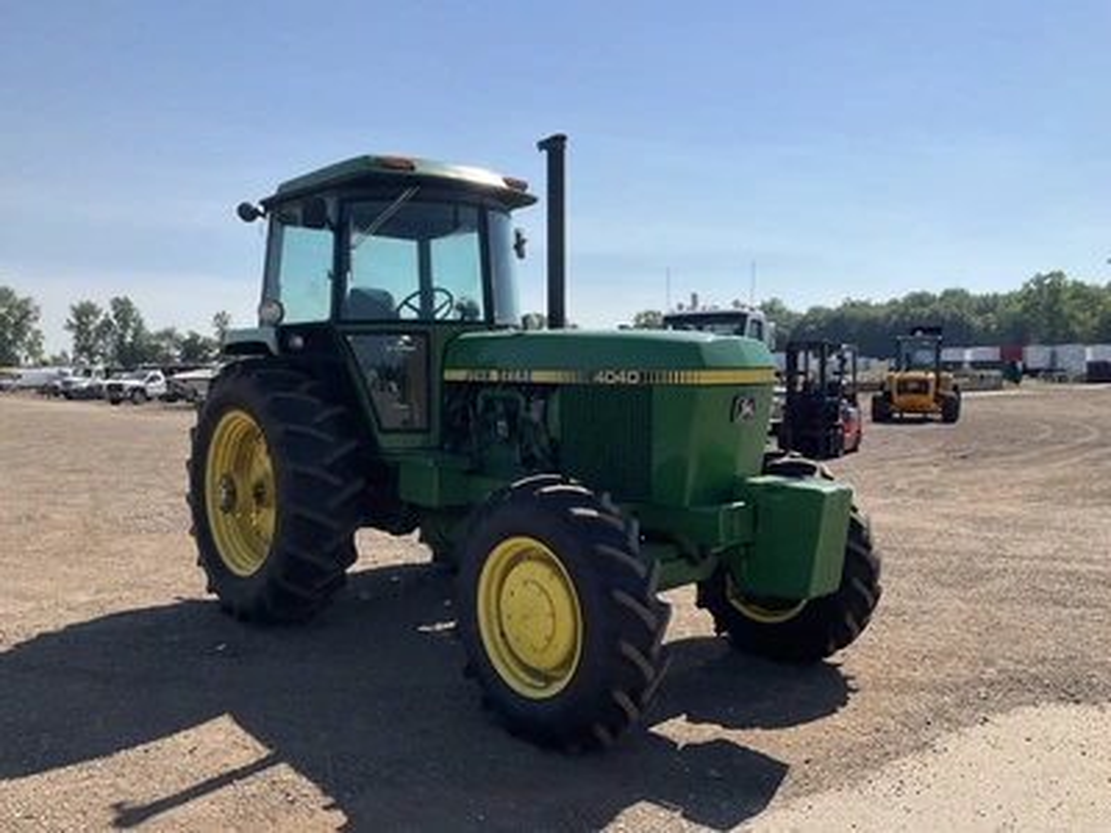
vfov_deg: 48.2
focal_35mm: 29
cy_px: 416
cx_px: 556
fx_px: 931
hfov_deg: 61.7
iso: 25
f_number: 1.8
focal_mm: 3
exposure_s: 1/2320
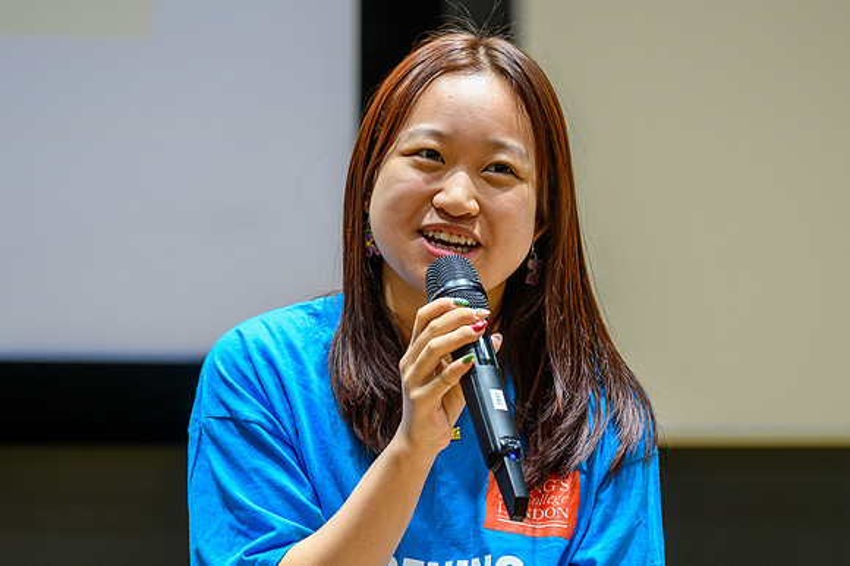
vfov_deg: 5.3
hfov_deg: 8.0
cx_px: 427
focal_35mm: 259
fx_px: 6105
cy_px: 283
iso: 720
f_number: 2.8
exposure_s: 1/200
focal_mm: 150
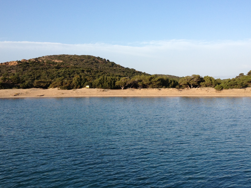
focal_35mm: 46
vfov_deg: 31.4
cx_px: 132
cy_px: 70
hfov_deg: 41.2
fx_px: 334
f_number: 2.4
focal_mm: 4.28
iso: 64
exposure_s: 1/1126
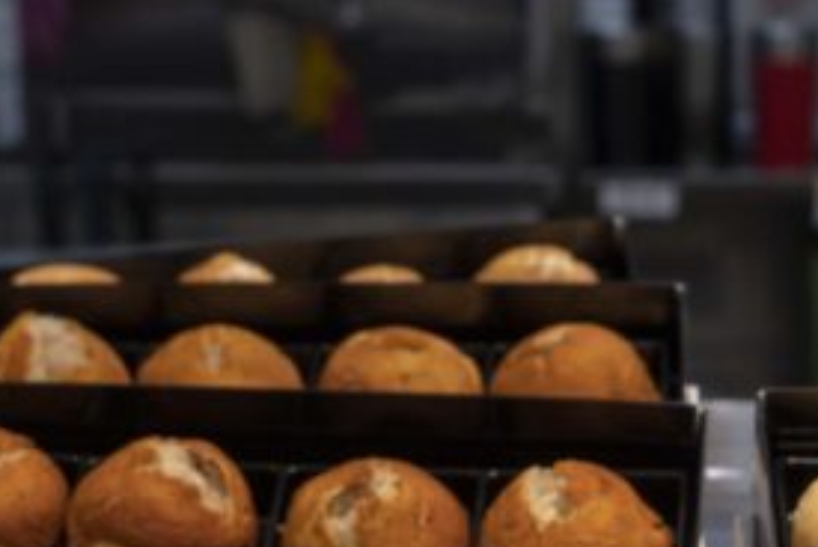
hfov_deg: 14.1
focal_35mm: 145
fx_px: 3298
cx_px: 506
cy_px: 418
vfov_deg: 9.5
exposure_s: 1/160
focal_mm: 39
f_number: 5
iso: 1250
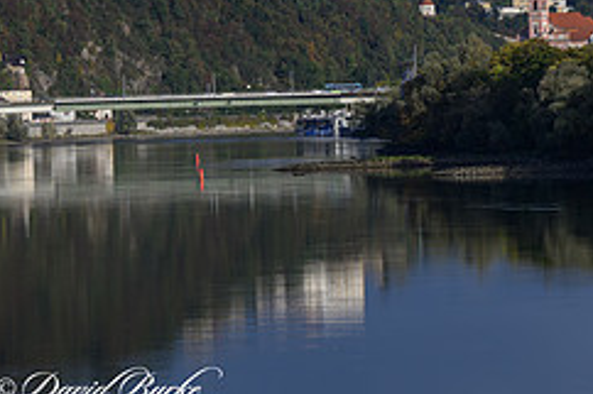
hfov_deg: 7.8
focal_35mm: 261
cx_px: 664
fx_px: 4296
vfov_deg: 5.2
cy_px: -15
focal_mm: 73
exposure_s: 1/250
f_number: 8
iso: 100
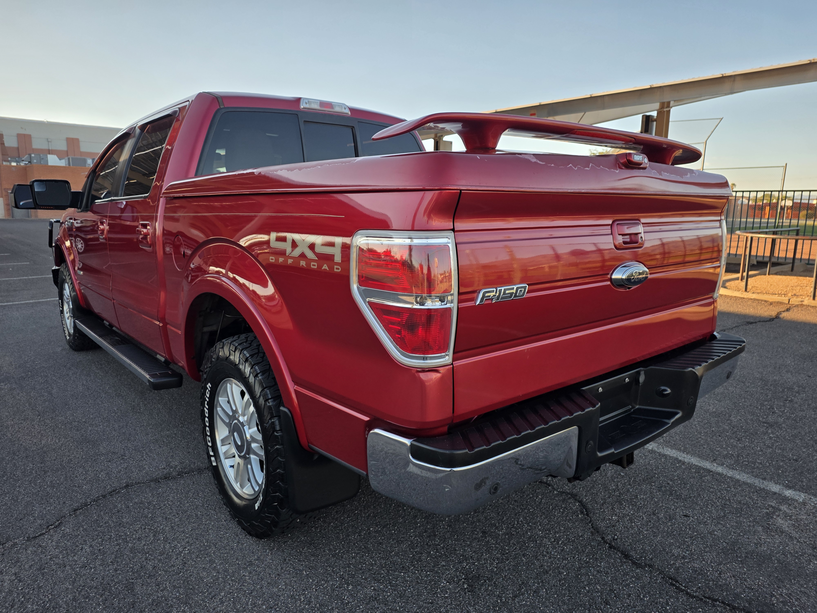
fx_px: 543
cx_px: 408
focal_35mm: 23
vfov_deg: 58.9
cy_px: 306
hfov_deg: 73.9
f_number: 1.7
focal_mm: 6.25
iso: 80
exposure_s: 1/1946
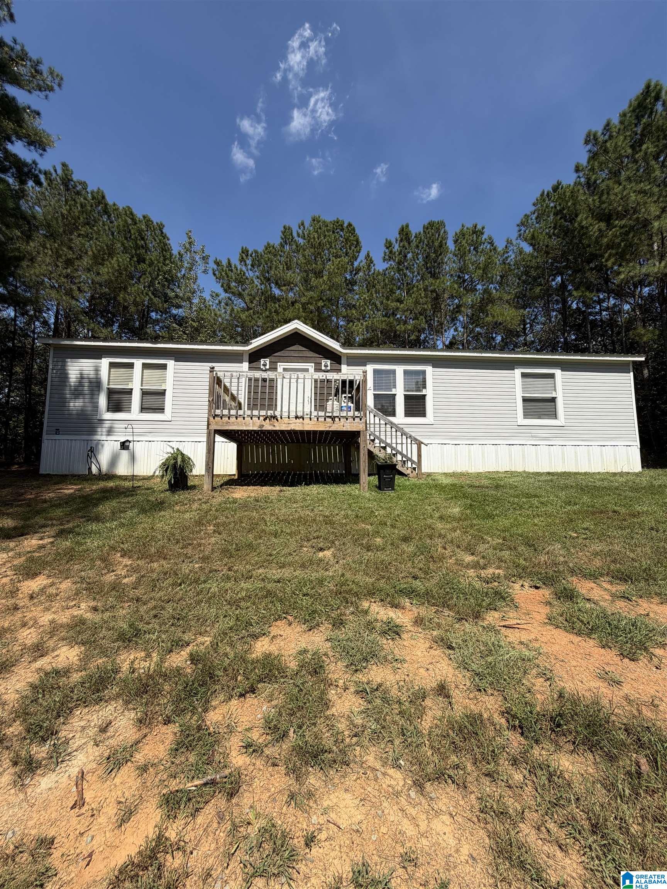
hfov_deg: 85.7
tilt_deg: +5.8
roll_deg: -0.3
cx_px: 334
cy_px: 444
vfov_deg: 102.1
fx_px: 360
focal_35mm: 14
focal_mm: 2.22
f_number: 2.2
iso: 20
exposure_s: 1/1105
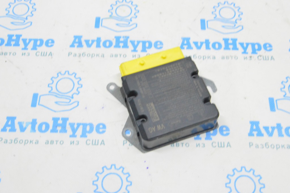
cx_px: 145
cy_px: 96
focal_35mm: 45
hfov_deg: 43.6
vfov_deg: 29.8
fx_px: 362
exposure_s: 1/15
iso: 6400
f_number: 20
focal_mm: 30
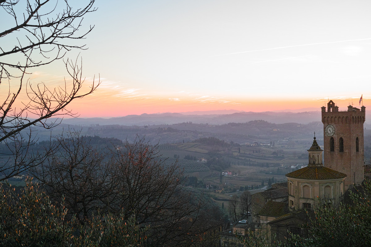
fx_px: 464
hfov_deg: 43.6
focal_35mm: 45
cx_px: 186
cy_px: 124
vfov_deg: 29.9
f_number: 9
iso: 100
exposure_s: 1/15
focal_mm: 30
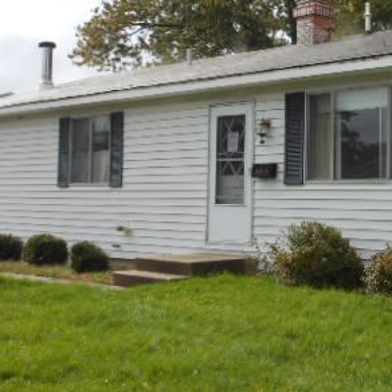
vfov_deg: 26.8
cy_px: 162
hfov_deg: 26.3
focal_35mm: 64
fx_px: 820
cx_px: 321
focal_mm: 5.9
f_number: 4
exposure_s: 1/640
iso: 80
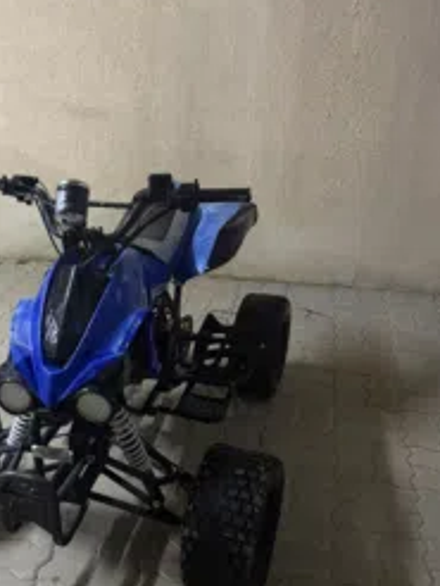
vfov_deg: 47.6
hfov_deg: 35.9
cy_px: 341
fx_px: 660
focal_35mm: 39
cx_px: 100
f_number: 1.78
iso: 1000
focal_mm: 6.76
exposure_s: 1/35
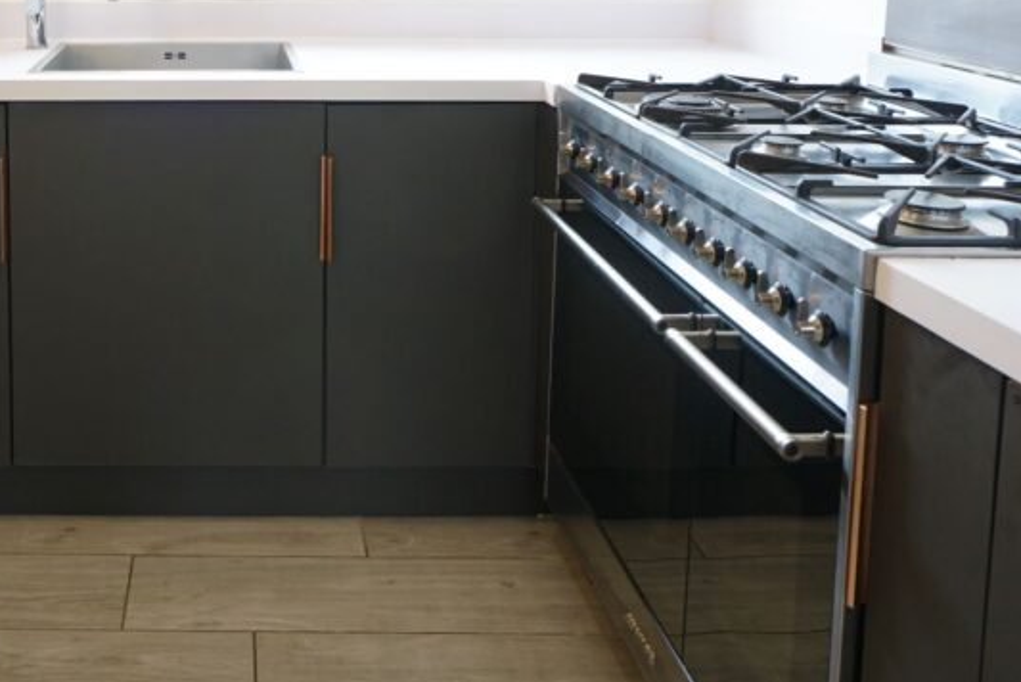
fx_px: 1022
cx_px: 243
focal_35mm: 36
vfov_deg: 33.6
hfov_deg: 50.7
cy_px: -9
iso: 500
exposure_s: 1/50
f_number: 5.6
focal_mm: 16
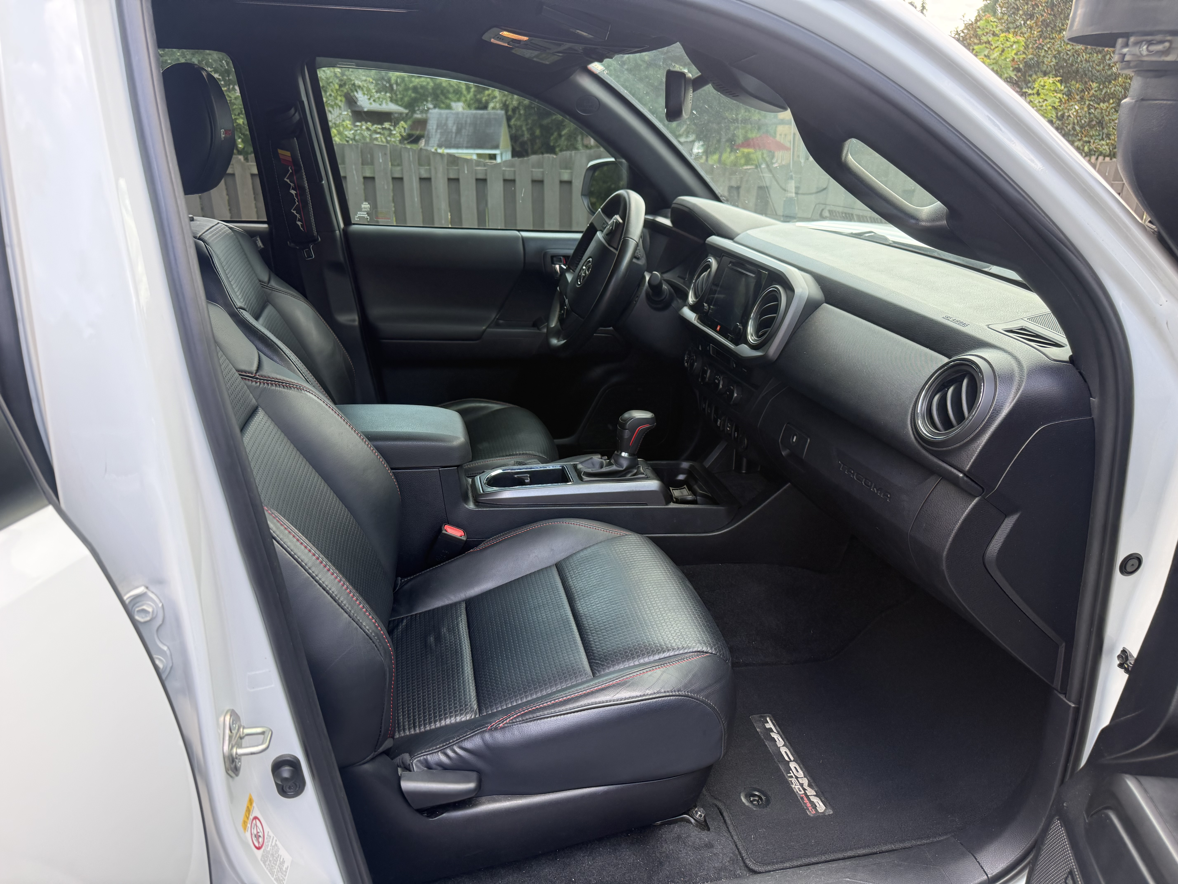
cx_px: 589
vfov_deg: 56.8
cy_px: 442
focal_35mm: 24
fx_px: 817
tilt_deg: -20.8
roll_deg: -1.4
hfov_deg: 71.6
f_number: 1.78
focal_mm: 6.76
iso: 125
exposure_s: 1/232
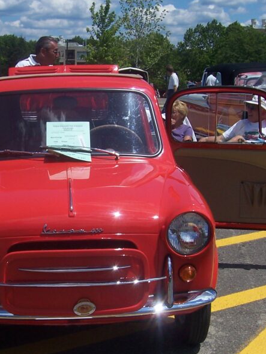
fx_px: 604
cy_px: 197
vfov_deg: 32.7
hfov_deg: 24.6
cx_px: 77
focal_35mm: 59
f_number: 5.6
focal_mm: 5.6
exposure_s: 1/1000
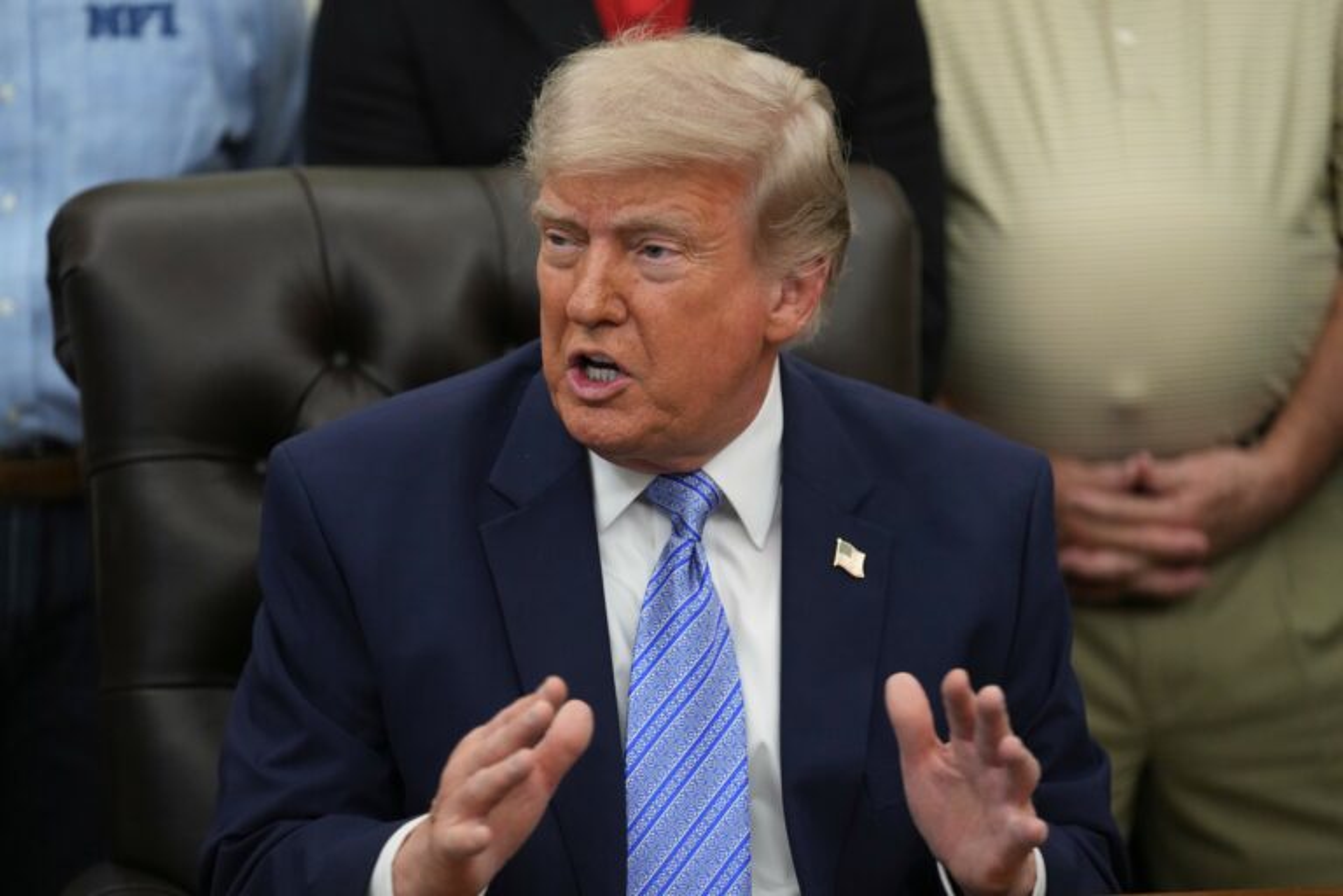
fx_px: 6640
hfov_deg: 11.5
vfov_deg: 7.7
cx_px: 672
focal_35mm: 178
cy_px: 448
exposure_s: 1/320
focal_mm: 178
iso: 3200
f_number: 2.8
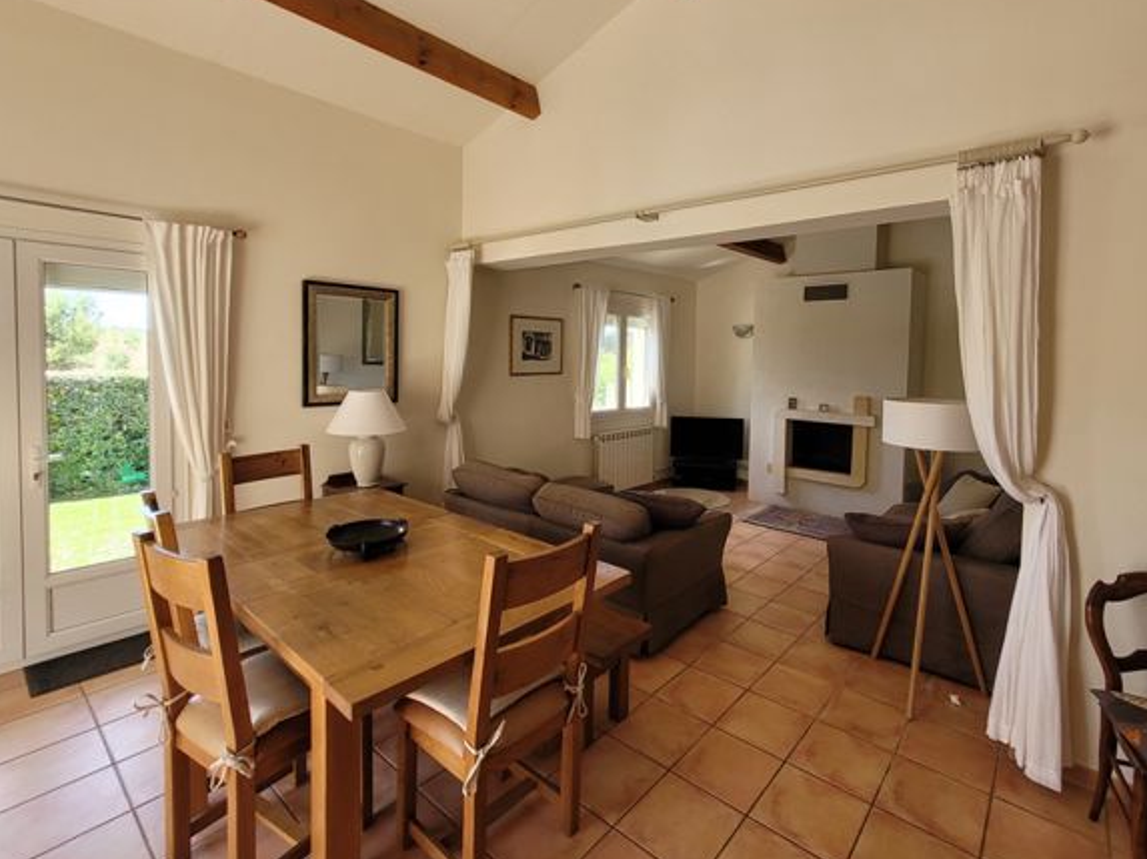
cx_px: 638
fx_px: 530
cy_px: 370
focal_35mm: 16
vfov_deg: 77.6
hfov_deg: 94.1
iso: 80
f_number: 2.2
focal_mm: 1.74
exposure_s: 1/100
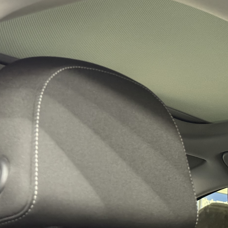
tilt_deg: +16.9
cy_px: 51
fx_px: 686
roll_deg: -4.0
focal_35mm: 92
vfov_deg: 18.7
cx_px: 210
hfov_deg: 18.5
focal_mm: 6.76
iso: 1000
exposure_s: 1/17
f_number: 1.78
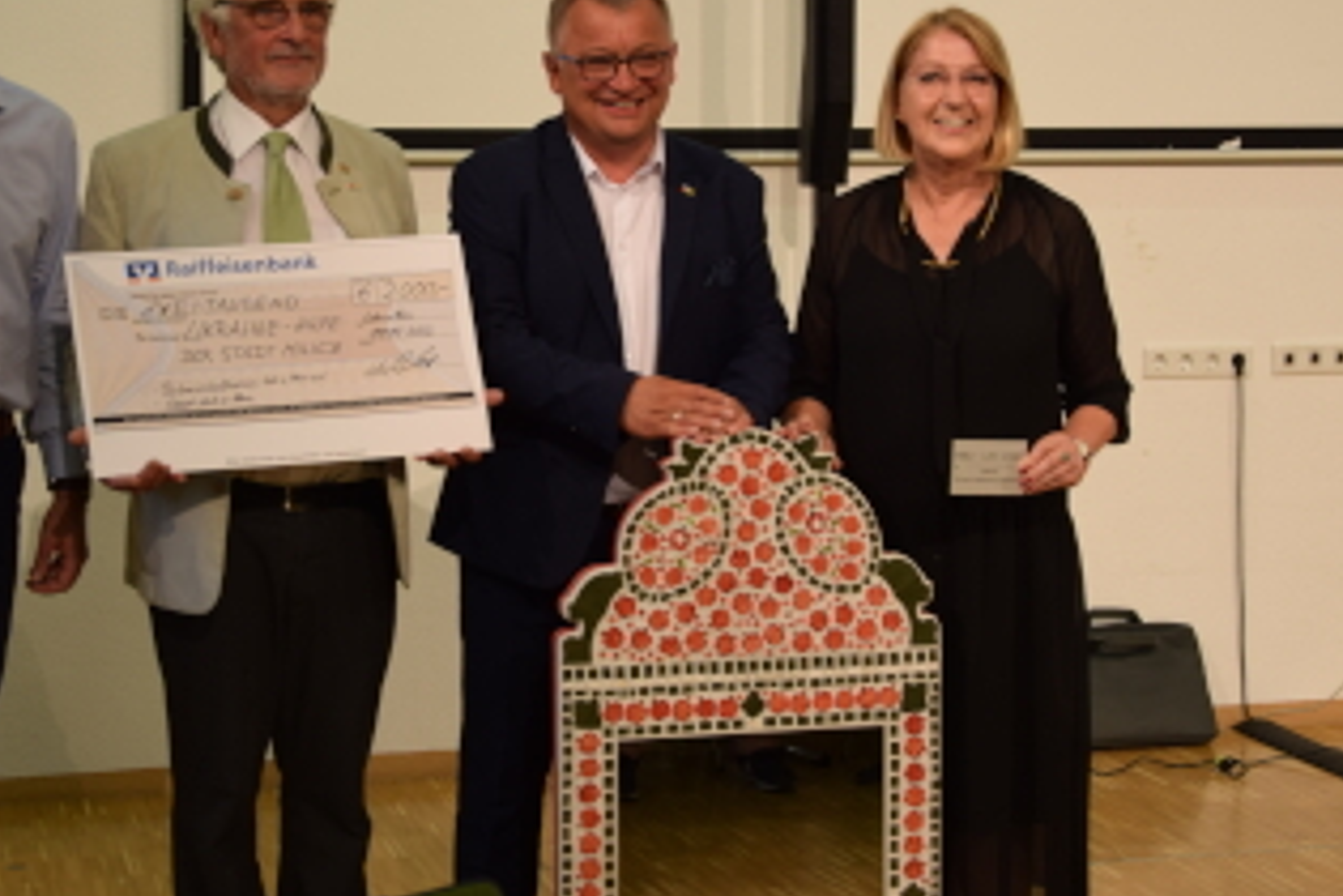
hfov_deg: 33.1
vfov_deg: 22.6
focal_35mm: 60
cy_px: 486
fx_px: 2238
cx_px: 435
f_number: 5
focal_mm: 28
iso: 400
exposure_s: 1/100
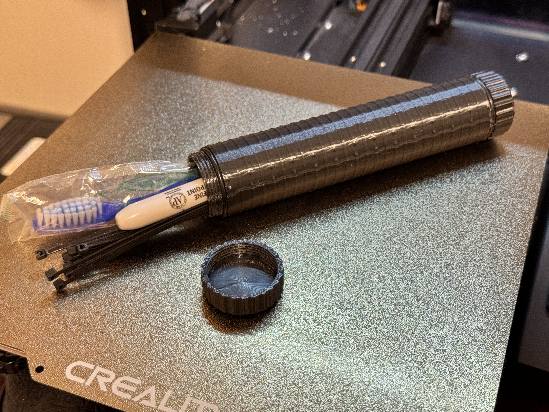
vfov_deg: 30.3
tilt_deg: -40.8
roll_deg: -0.2
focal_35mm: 48
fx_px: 761
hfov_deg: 39.7
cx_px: 274
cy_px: 206
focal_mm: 6.86
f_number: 1.78
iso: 320
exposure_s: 1/40
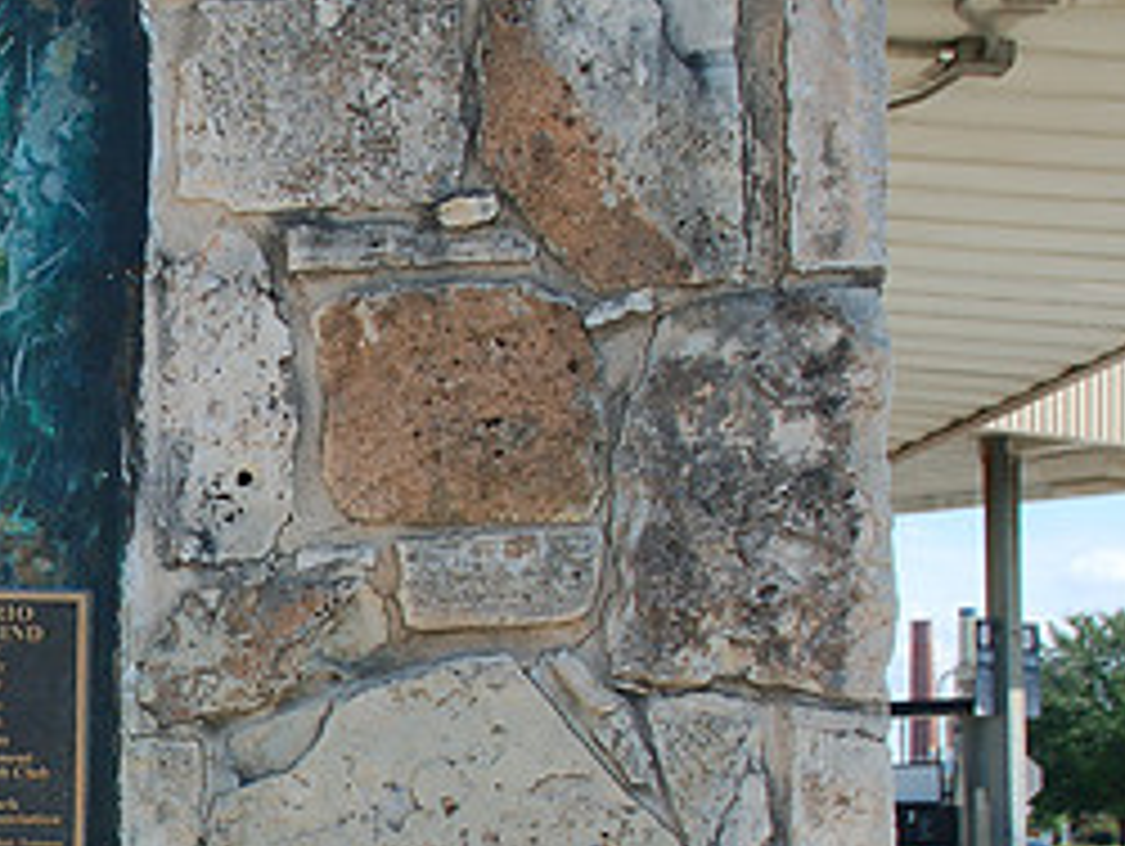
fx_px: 3481
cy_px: 720
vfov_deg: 13.8
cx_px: -72
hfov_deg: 17.8
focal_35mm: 107
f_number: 8
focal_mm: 32
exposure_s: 1/160
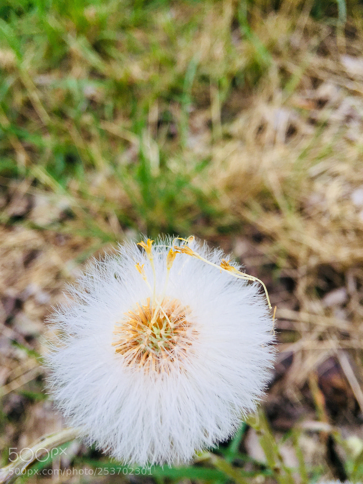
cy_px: 246
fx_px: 420
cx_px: 177
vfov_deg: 60.0
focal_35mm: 30
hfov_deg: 46.8
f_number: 2.2
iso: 25
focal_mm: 4.15
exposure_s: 1/381
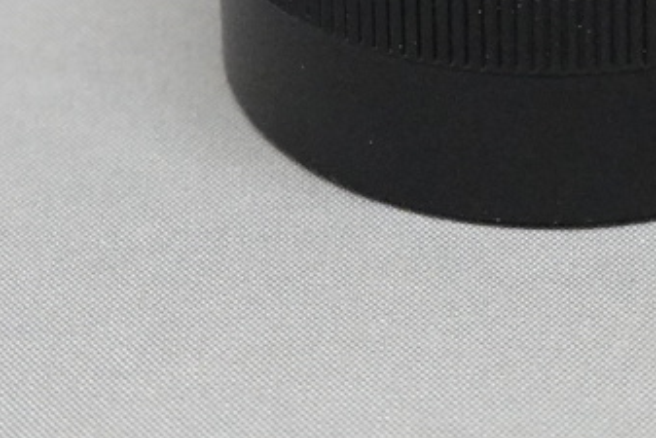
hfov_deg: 8.2
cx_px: 588
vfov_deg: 5.5
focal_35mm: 249
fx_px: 4539
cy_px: -158
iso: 3200
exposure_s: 1/80
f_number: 5.6
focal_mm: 25.85
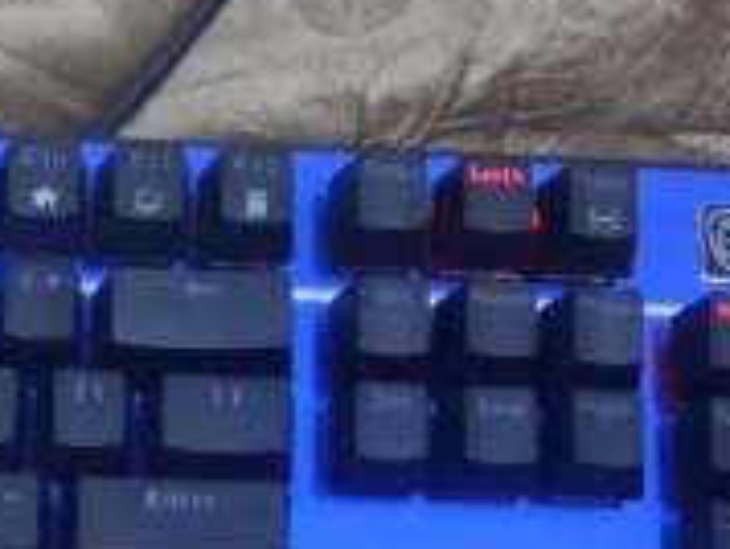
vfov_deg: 14.7
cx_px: -160
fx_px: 2048
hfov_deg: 19.0
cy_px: 692
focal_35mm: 97
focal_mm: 4
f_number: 1.8
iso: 500
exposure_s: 1/33
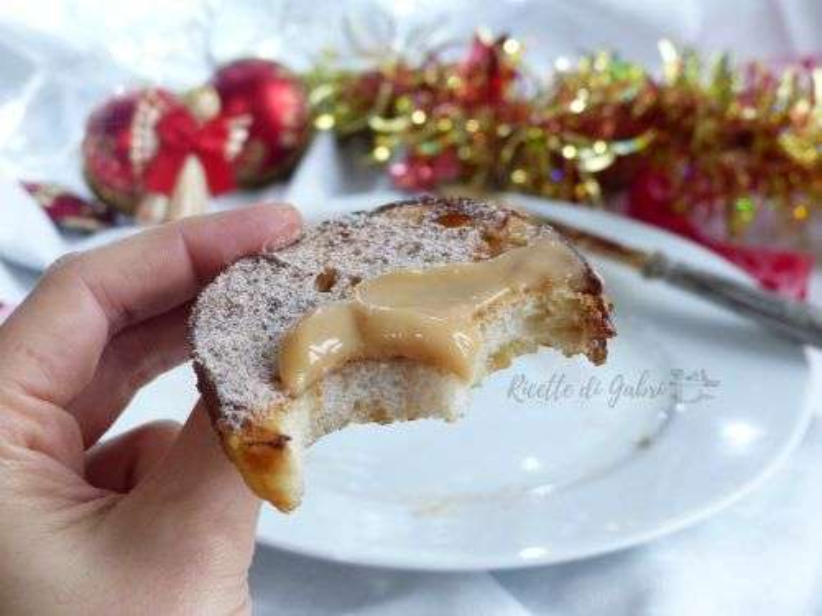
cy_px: 308
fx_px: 1638
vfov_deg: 21.3
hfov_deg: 28.2
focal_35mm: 69
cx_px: 411
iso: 400
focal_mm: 12.5
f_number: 2.8
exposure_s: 1/40
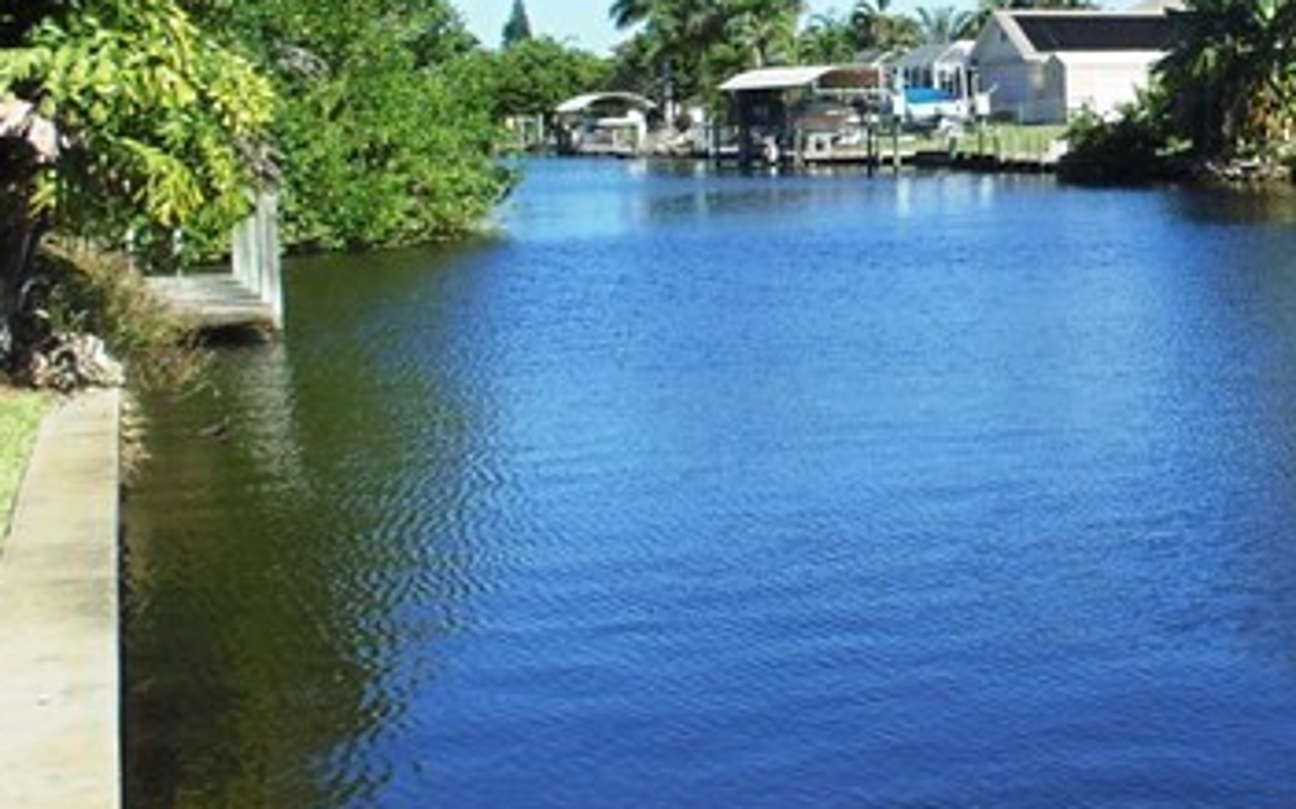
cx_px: 1422
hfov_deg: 27.6
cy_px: 299
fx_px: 2401
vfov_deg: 19.1
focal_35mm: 68
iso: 80
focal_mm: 4
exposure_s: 1/800
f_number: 3.1
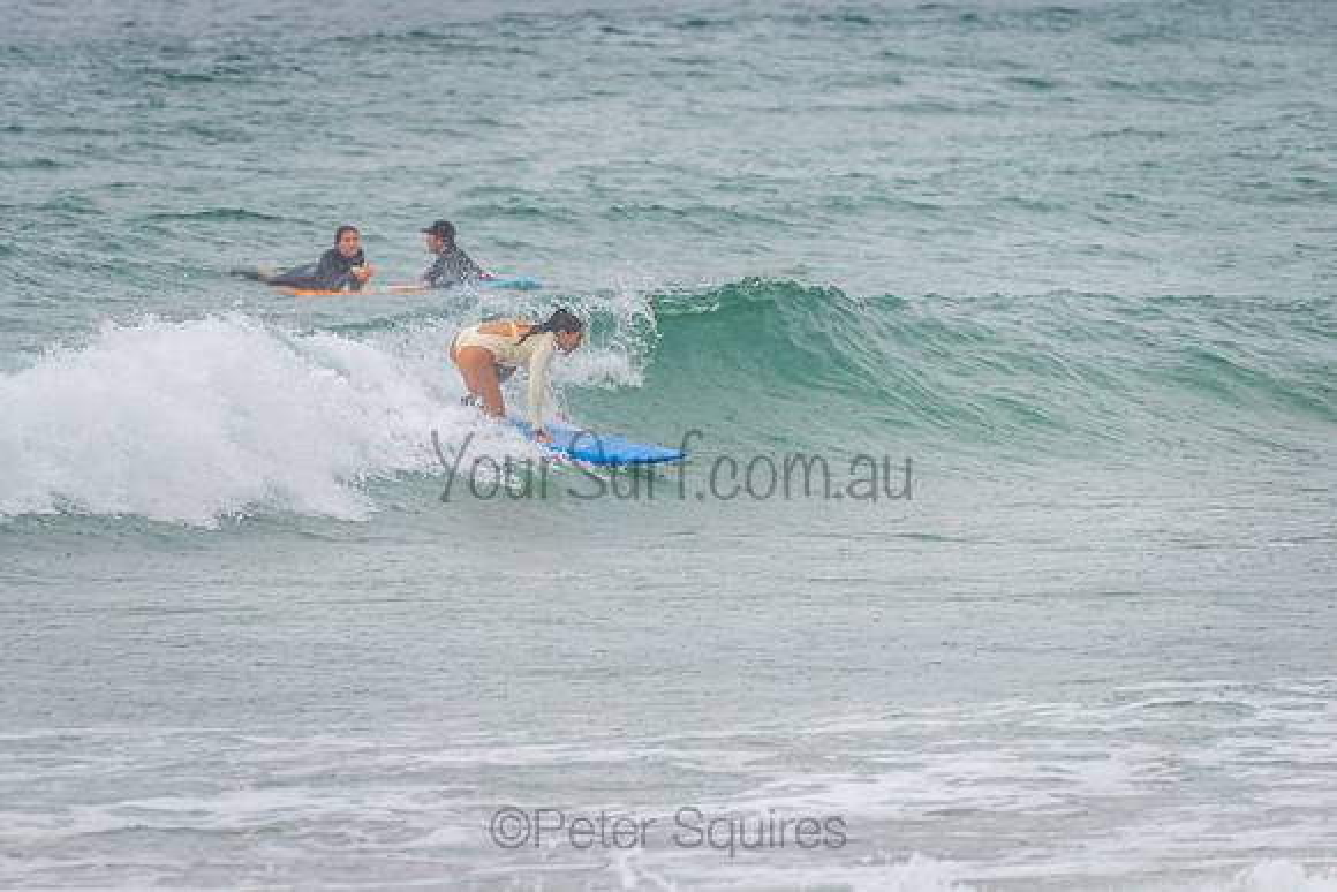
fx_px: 22652
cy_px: 384
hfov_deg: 3.4
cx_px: 522
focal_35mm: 610
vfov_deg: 2.3
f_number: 5.6
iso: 360
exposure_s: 1/320
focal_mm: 500
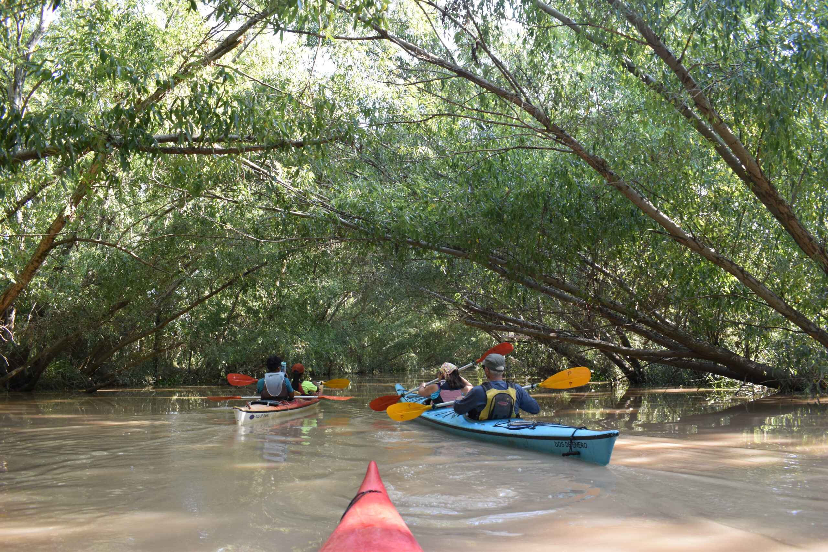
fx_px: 621
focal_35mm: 27
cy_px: 276
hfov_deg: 67.4
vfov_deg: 47.9
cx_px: 414
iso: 400
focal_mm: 18
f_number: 5.6
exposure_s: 1/125
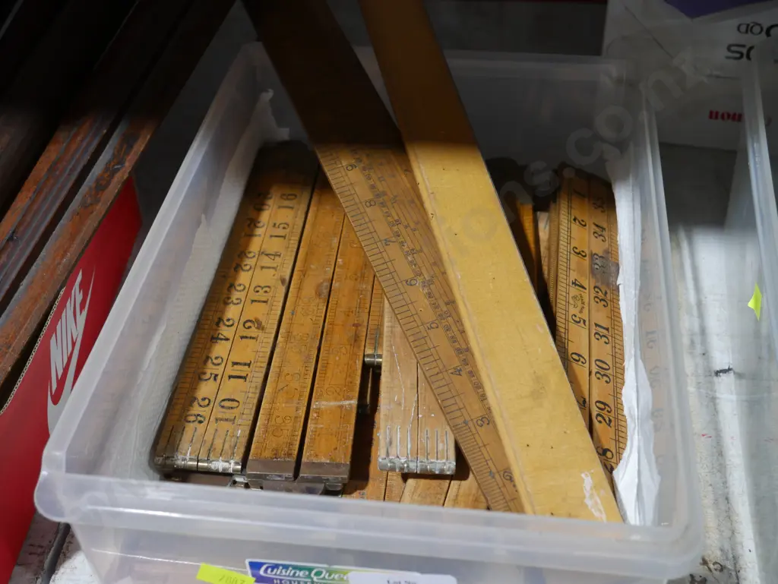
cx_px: 389
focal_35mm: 48
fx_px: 1079
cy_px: 292
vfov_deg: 30.3
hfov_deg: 39.6
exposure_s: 1/60
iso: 800
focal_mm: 24
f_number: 5.2
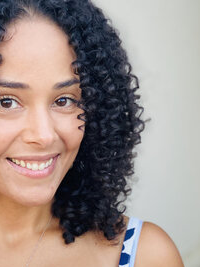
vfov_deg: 18.9
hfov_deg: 14.1
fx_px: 802
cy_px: 170
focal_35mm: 104
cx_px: 38
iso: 64
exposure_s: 1/122
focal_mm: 6
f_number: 2
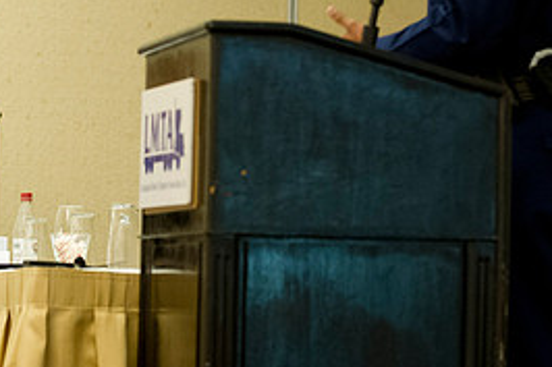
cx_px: 141
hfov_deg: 9.9
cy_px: 118
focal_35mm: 207
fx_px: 3172
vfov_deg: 6.6
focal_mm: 95
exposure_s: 1/60
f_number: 2.8
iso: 3200
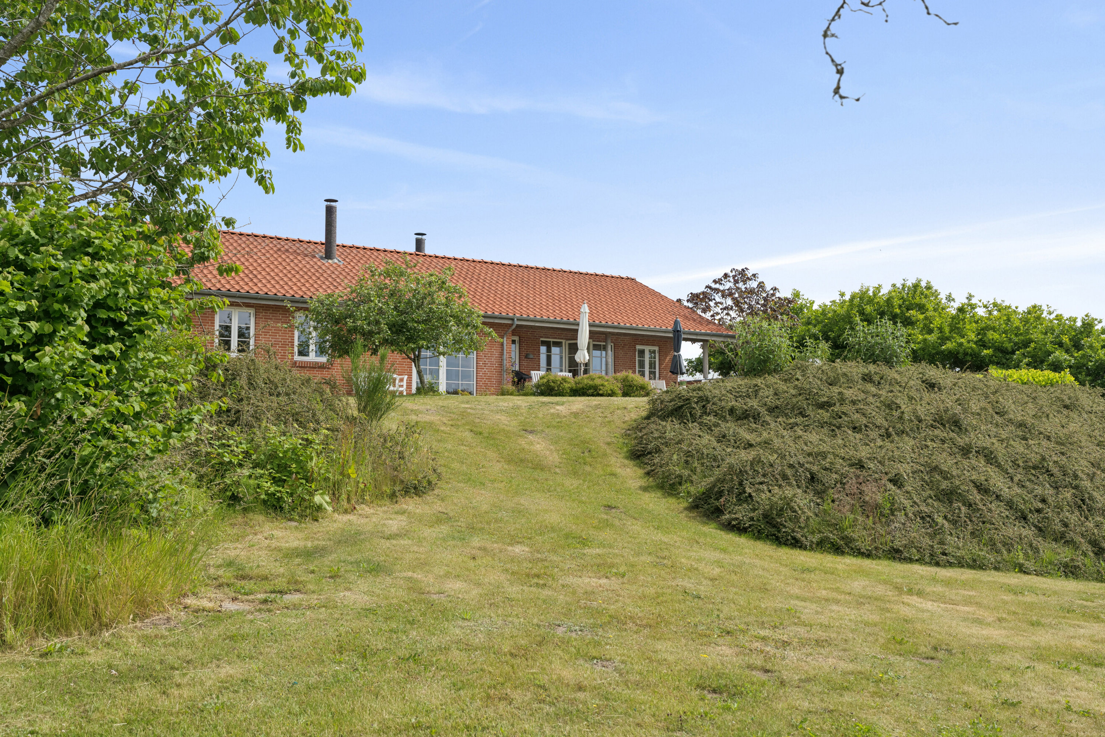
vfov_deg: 37.9
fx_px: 1074
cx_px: 552
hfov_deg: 54.4
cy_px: 368
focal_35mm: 35
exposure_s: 1/1600
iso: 160
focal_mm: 35
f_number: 5
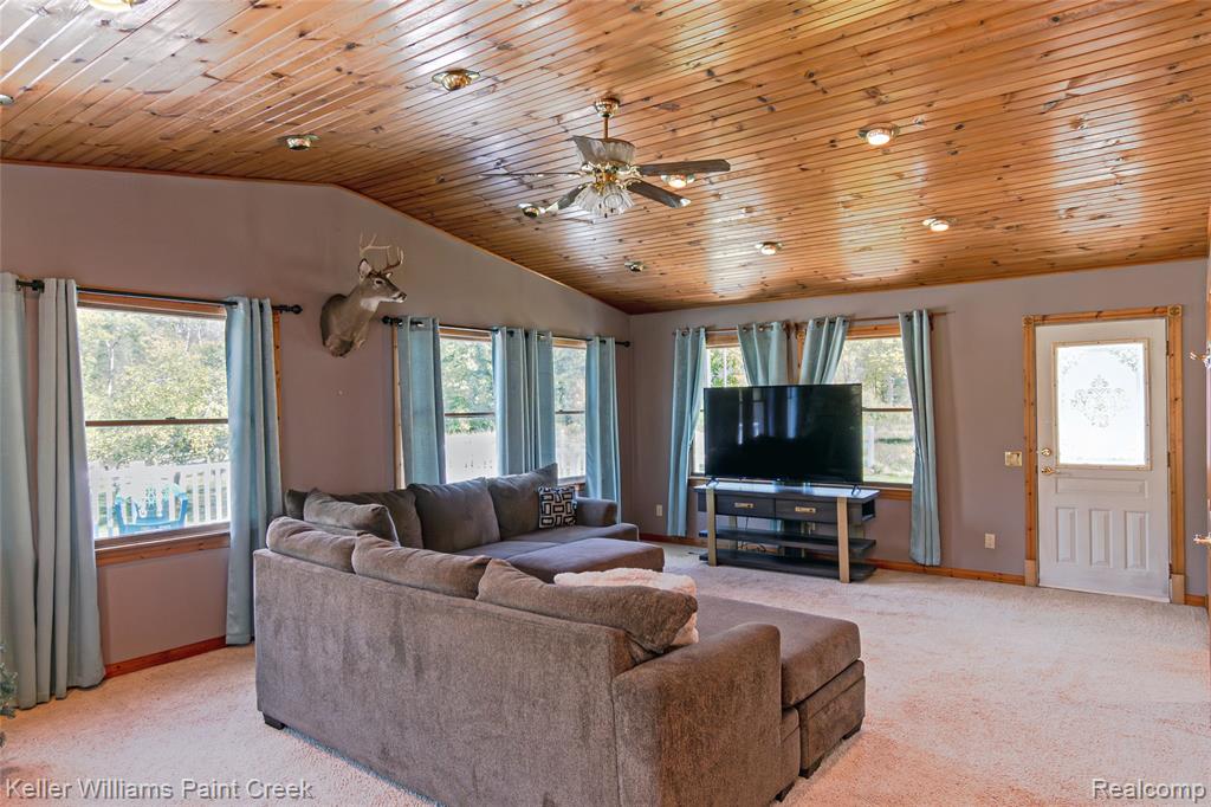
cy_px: 404
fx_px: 706
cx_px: 606
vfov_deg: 59.5
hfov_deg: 81.2
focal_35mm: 21
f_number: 5
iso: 640
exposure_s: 1/125
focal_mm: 14
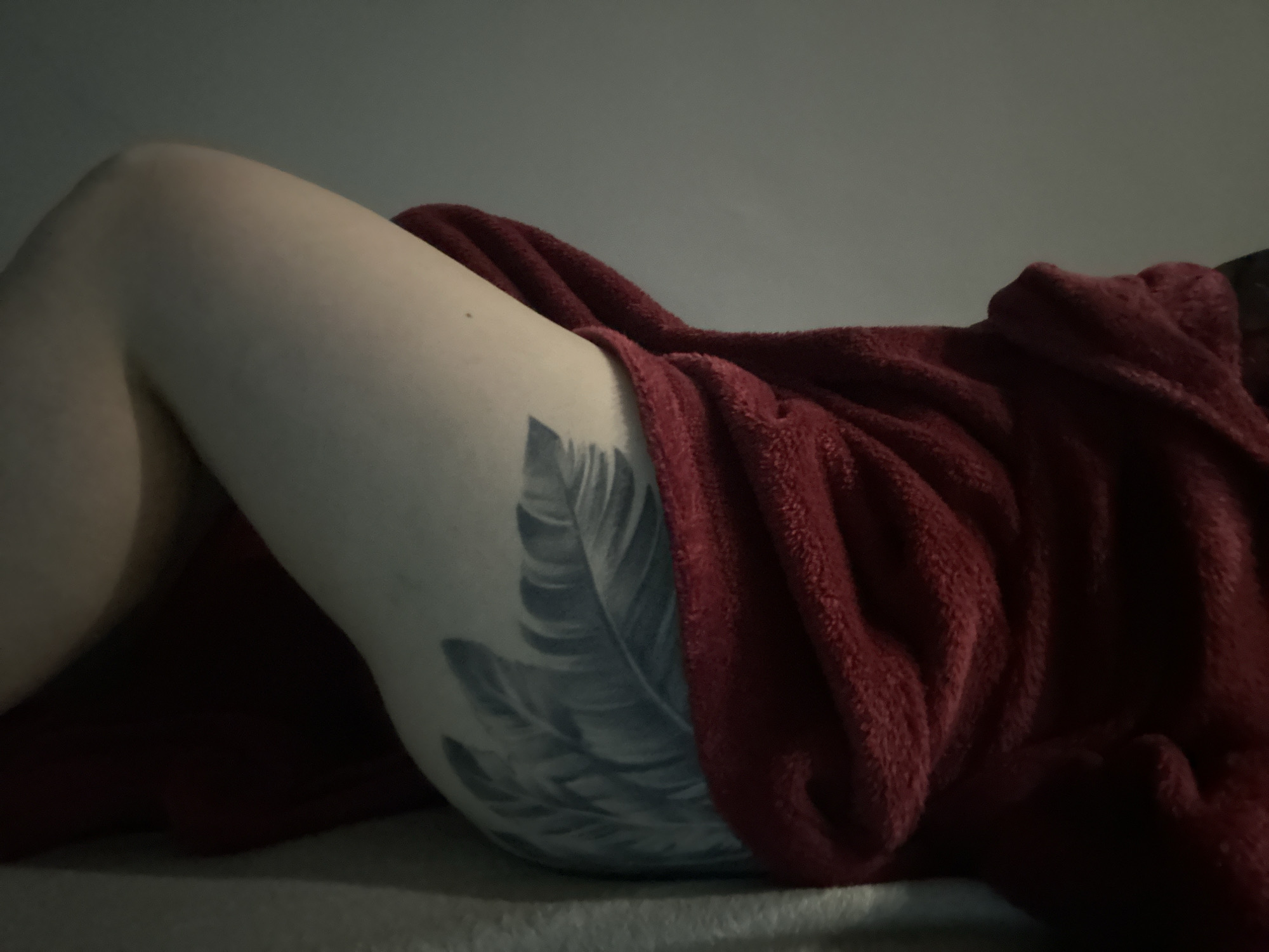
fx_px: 843
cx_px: 634
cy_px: 476
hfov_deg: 73.9
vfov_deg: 58.9
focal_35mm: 23
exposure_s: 1/15
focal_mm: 2.69
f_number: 1.9
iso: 1000
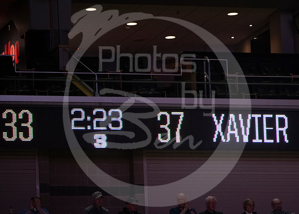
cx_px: 240
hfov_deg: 6.4
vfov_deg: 4.6
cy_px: 134
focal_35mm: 315
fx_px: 2672
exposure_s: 1/800
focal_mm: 200
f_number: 2.8
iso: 2500
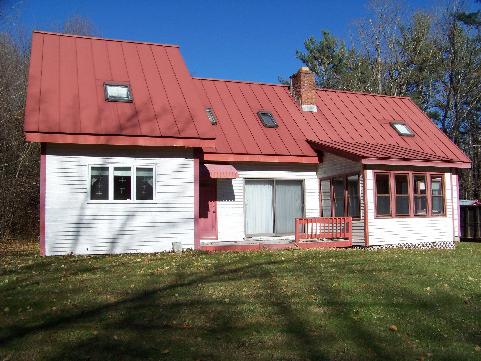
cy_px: 180
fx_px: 500
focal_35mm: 36
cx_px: 240
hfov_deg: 51.4
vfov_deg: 39.7
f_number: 4
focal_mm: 5.85
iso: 69
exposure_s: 1/800
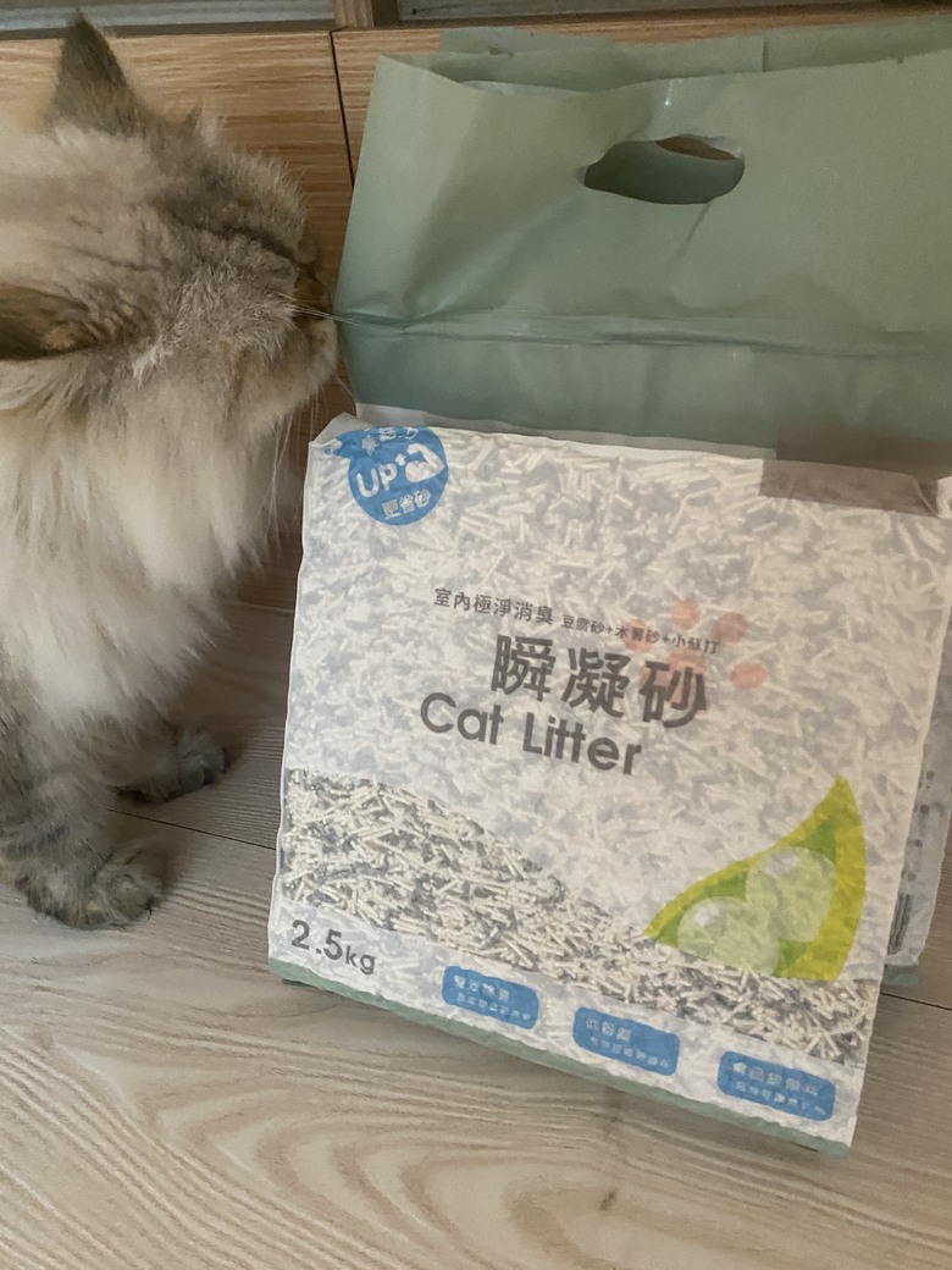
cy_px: 635
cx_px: 476
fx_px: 953
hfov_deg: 53.1
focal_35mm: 26
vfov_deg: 67.3
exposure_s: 1/39
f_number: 1.8
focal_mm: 4.25
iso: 640
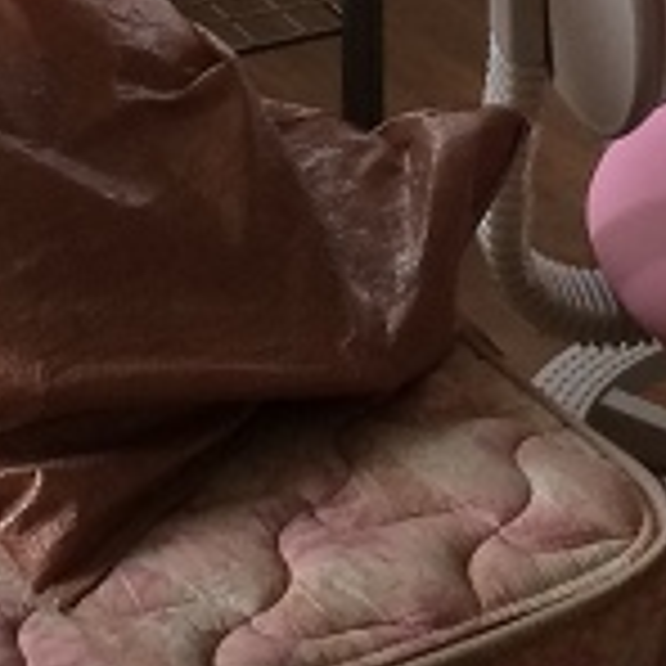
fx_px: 3592
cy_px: -302
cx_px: 670
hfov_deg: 10.5
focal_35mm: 165
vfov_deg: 10.3
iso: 50
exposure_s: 1/30
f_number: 2.2
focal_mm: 4.12
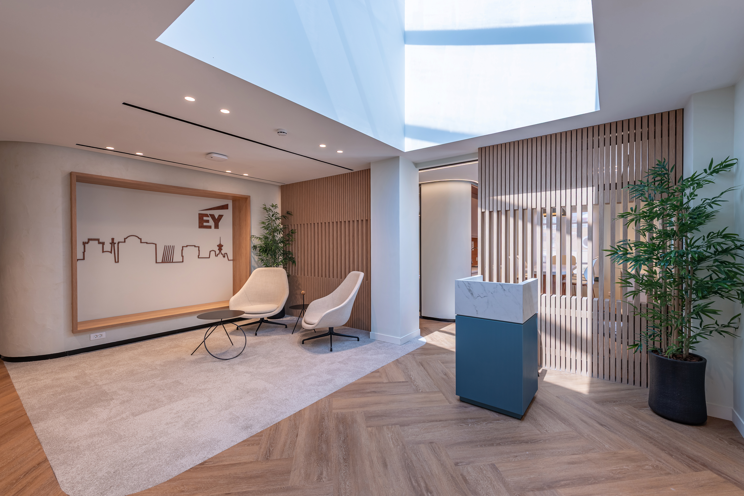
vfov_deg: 77.4
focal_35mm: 15
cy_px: 248
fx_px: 310
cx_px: 372
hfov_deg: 100.4
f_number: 9
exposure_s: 1/100
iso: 100
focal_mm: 15
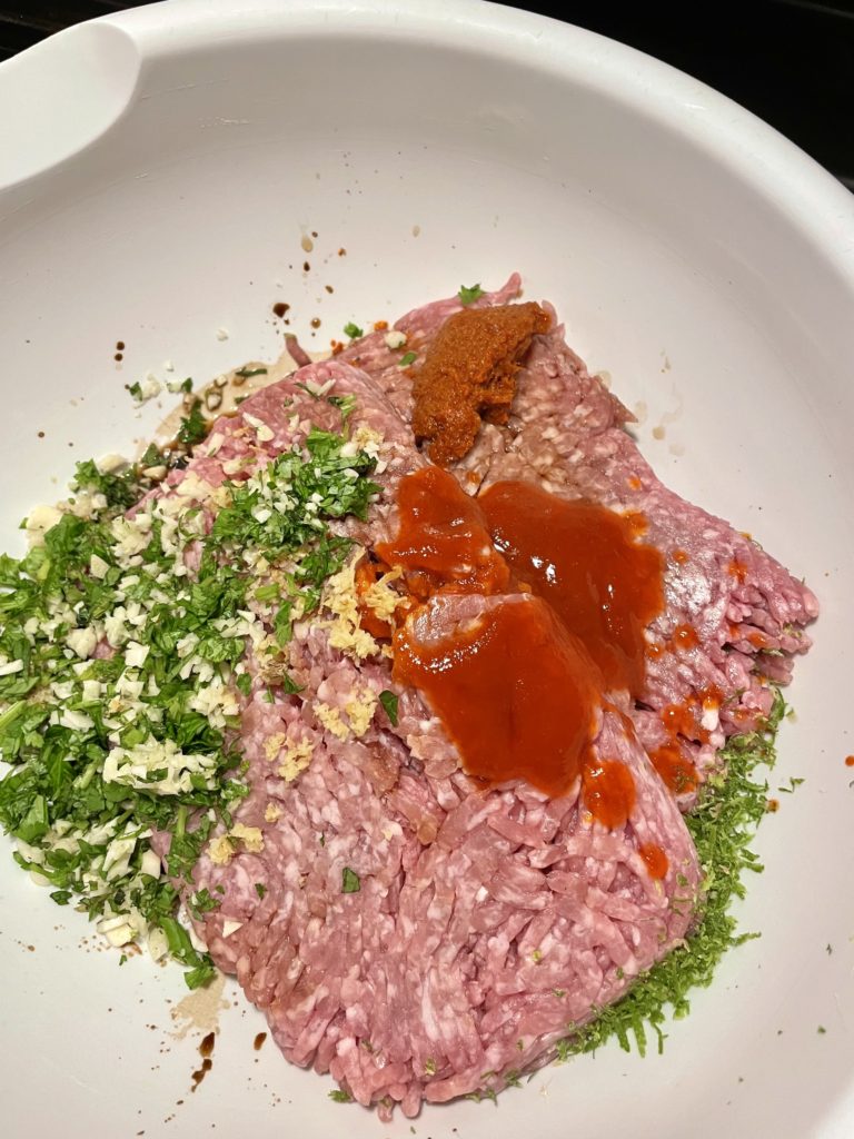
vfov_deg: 67.3
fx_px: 855
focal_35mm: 26
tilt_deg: -68.0
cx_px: 427
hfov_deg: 53.1
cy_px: 570
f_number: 1.6
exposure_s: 1/60
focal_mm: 4.2
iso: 125
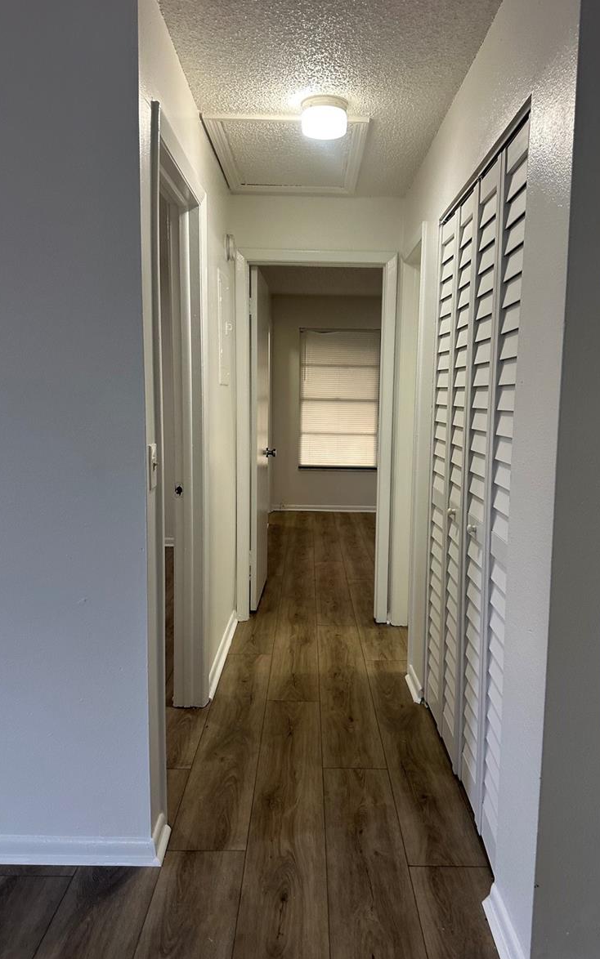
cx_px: 323
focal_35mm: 26
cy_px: 476
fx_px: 680
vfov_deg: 70.4
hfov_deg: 47.6
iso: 200
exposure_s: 1/120
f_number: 1.78
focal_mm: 6.86
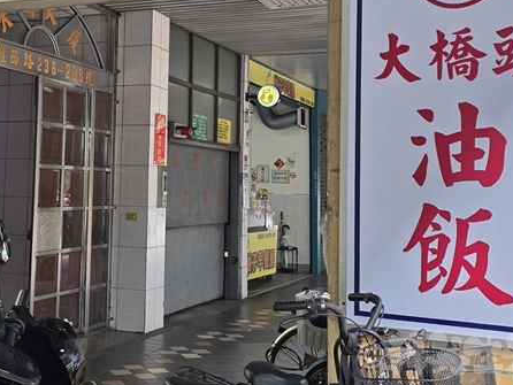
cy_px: 115
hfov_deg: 54.8
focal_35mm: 33
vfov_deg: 42.1
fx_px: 489
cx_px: 198
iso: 64
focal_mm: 6.3
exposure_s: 1/120
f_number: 1.7
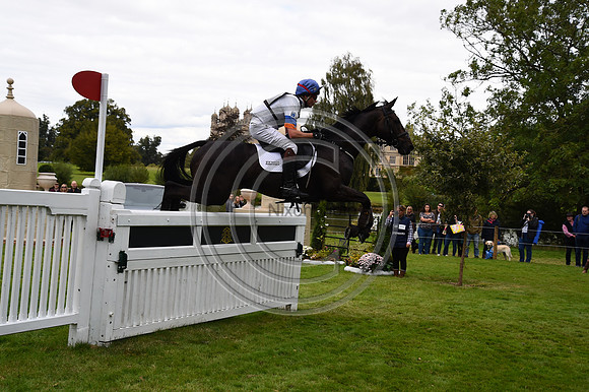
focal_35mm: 46
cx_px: 294
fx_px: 752
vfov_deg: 29.2
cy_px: 196
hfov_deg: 42.8
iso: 720
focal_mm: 46
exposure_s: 1/1250
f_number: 5.6
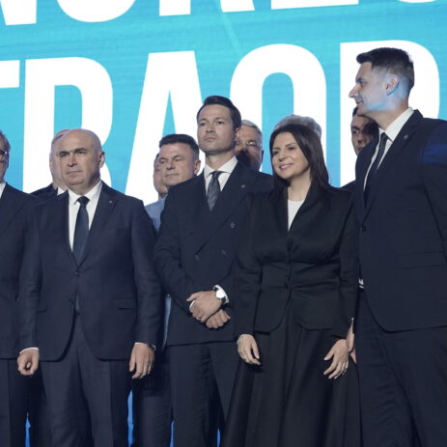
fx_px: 1373
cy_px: 290
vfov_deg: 18.4
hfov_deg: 18.2
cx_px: 54
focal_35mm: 94
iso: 5000
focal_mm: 50
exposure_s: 1/250
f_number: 6.3
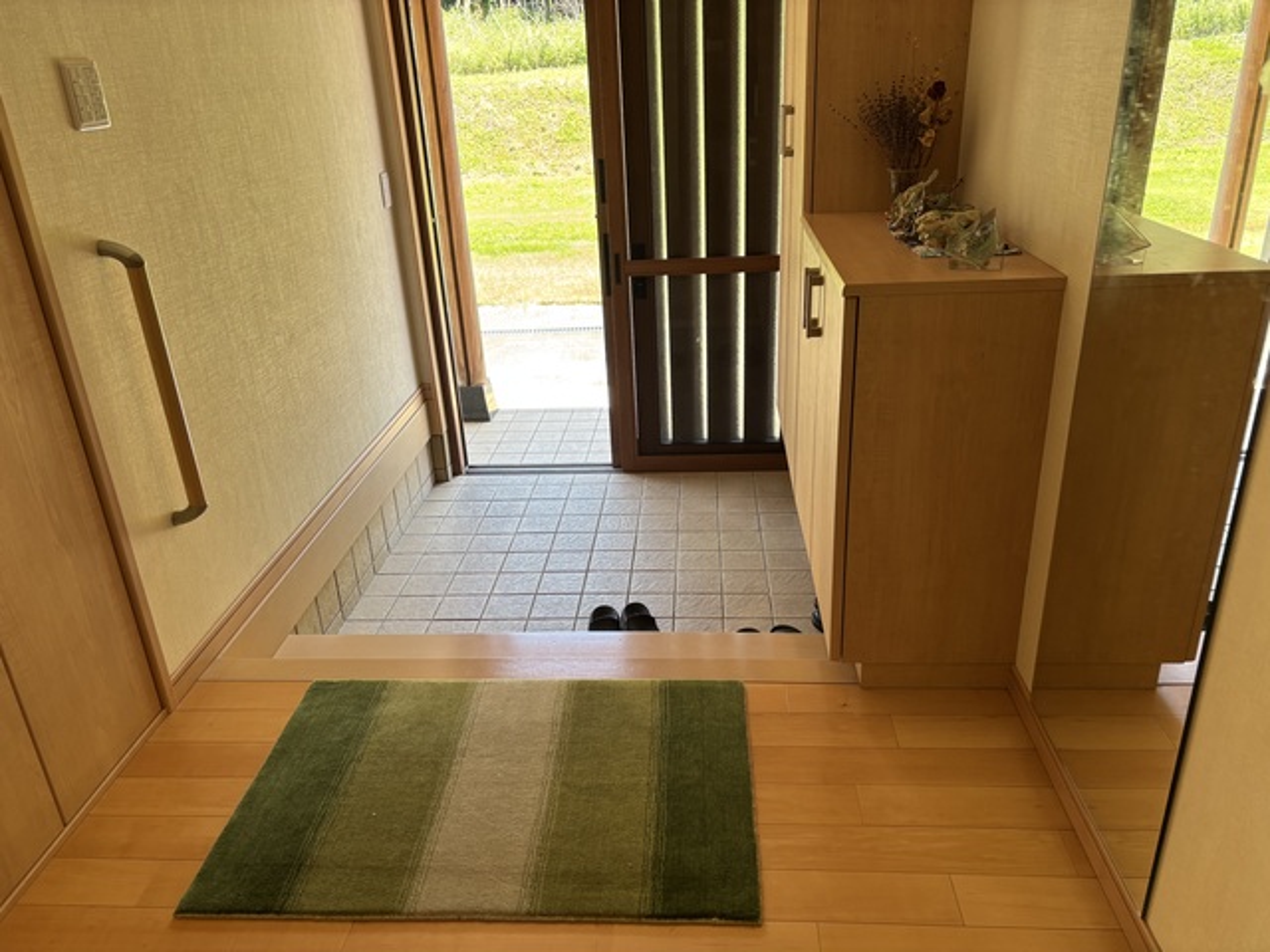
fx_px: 954
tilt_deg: -24.9
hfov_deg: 67.3
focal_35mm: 26
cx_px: 635
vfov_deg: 53.1
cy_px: 476
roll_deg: +2.7
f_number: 1.6
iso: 64
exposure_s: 1/121
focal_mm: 5.96
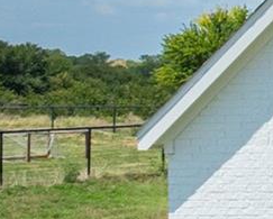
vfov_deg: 7.9
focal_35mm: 197
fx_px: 1594
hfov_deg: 7.1
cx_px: 1110
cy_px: 94
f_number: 7.1
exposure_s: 1/400
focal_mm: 12.29
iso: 100
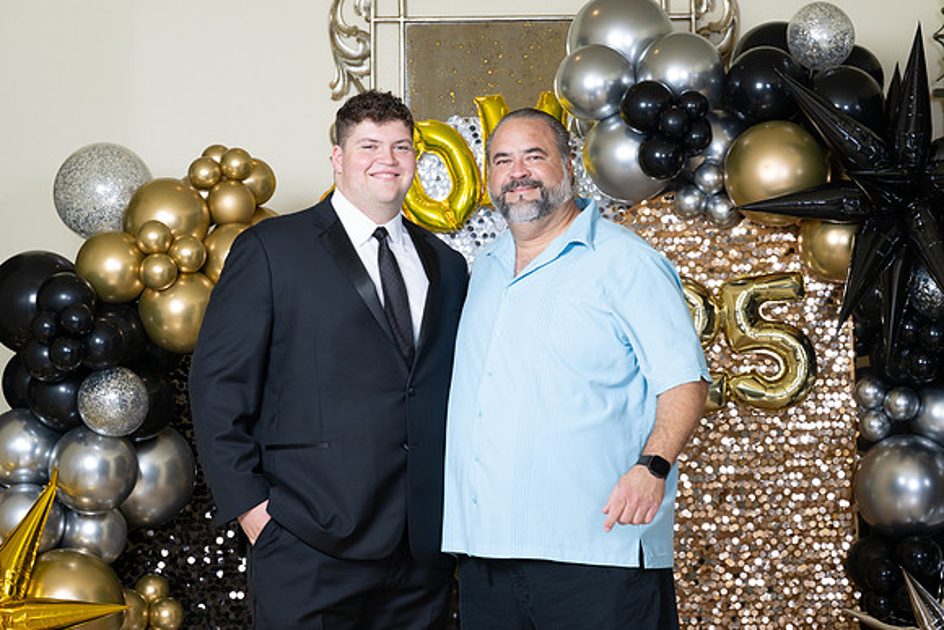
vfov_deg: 11.4
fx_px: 3147
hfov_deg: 17.1
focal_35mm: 120
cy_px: 315
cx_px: 472
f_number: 8
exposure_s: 1/100
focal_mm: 120
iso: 320
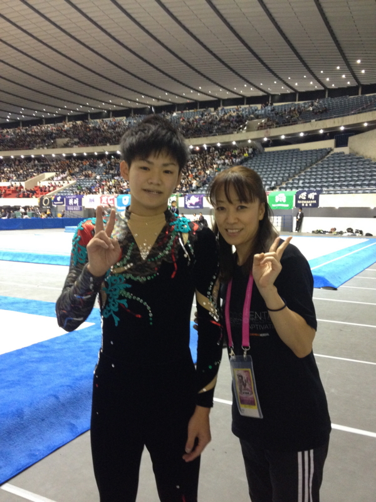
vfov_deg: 52.6
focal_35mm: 35
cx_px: 188
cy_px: 251
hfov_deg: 40.7
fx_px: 507
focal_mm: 4.28
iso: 320
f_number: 2.4
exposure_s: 1/20
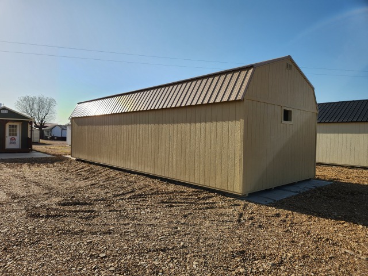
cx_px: 184
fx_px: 245
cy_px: 138
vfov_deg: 58.9
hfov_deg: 73.9
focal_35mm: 23
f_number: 1.8
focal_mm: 5.4
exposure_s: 1/2246
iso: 20
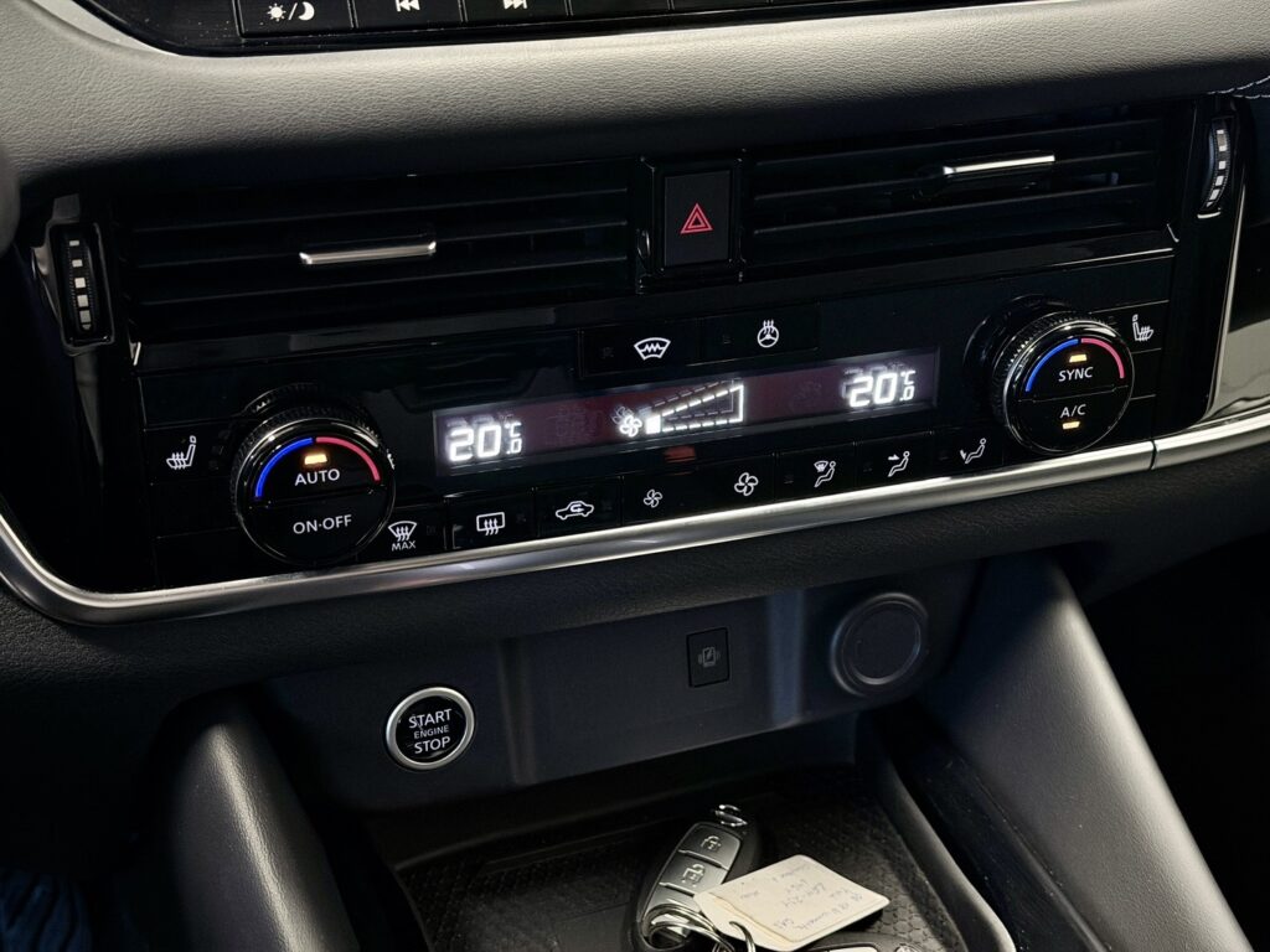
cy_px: 476
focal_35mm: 48
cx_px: 635
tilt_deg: -26.1
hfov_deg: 39.7
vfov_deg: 30.3
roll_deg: -0.4
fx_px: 1761
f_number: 1.78
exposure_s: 1/33
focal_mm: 6.76
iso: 320
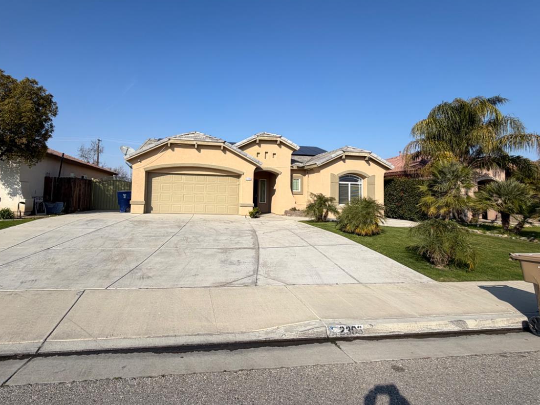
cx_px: 235
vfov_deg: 68.4
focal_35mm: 19
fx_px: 296
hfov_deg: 84.2
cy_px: 175
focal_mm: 2.22
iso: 20
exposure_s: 1/1087
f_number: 2.2
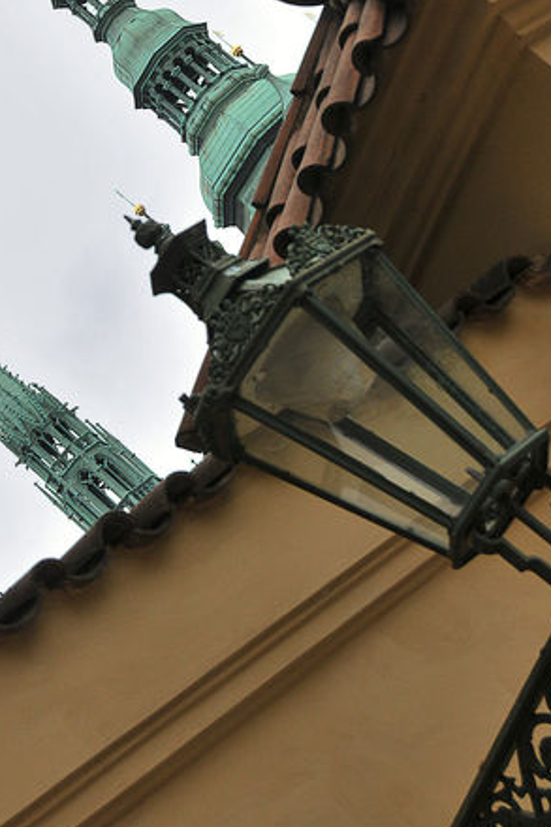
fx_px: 3239
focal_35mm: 141
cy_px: 137
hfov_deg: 9.7
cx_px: 235
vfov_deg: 14.5
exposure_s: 1/1000
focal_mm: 46
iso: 250
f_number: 6.3
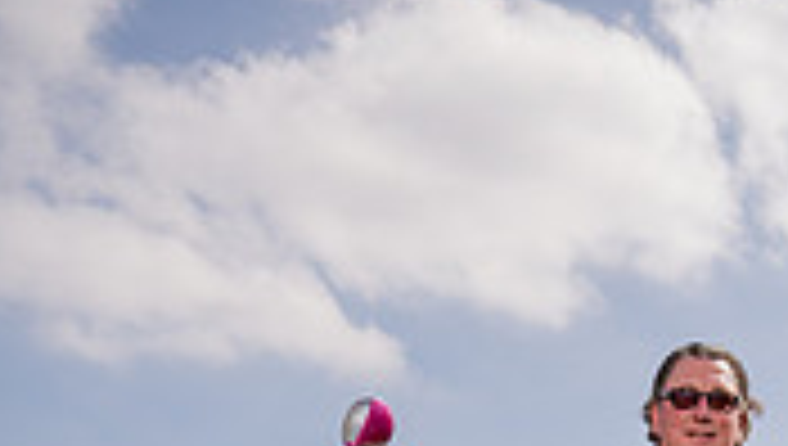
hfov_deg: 26.5
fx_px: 1632
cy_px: 987
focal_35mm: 78
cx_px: 666
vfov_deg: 12.8
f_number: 7.1
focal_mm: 29
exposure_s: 1/250
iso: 100
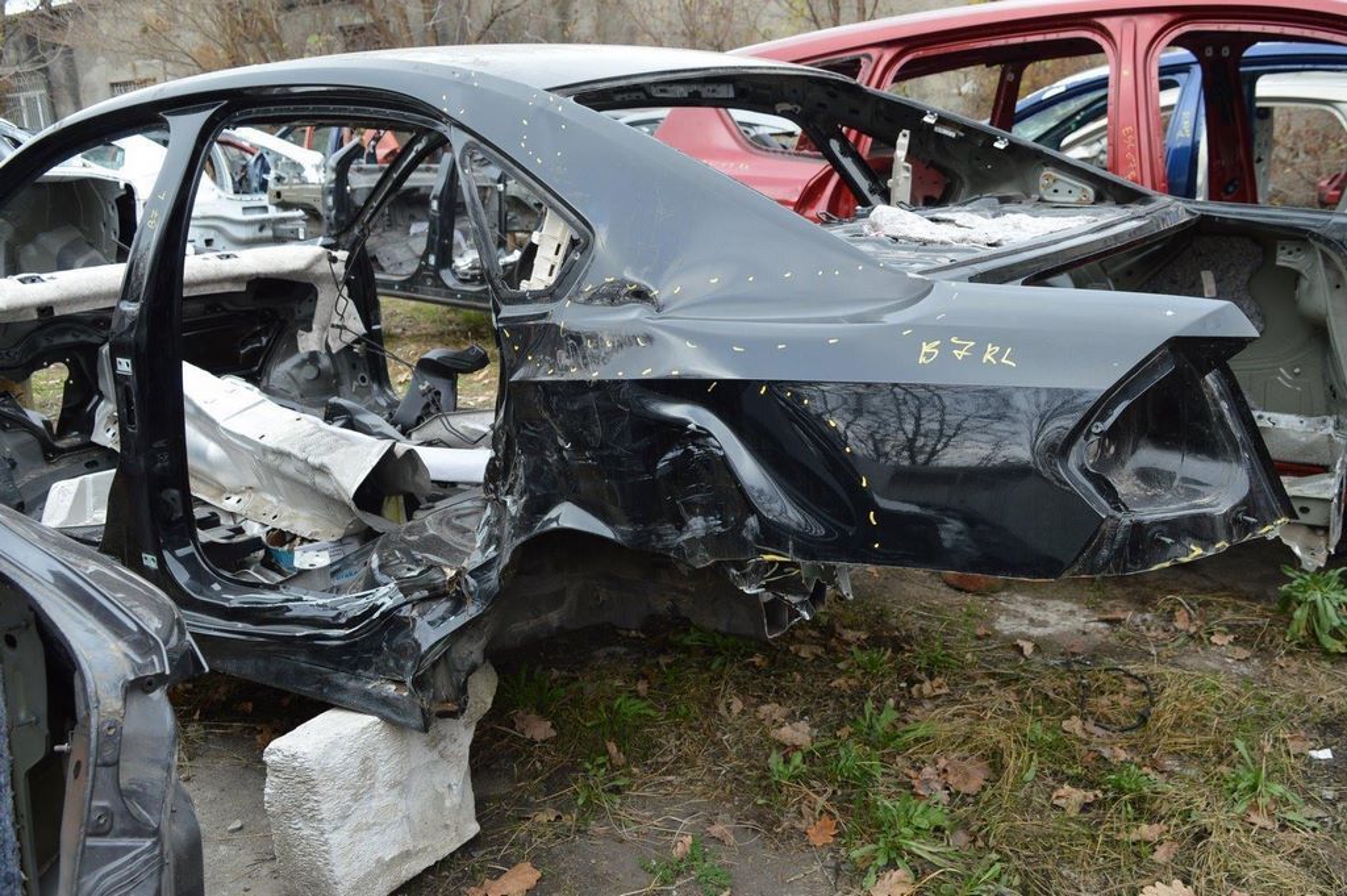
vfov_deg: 39.9
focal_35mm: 33
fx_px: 1234
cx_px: 674
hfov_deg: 57.3
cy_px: 448
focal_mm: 22
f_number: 5.6
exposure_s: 1/125
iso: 250
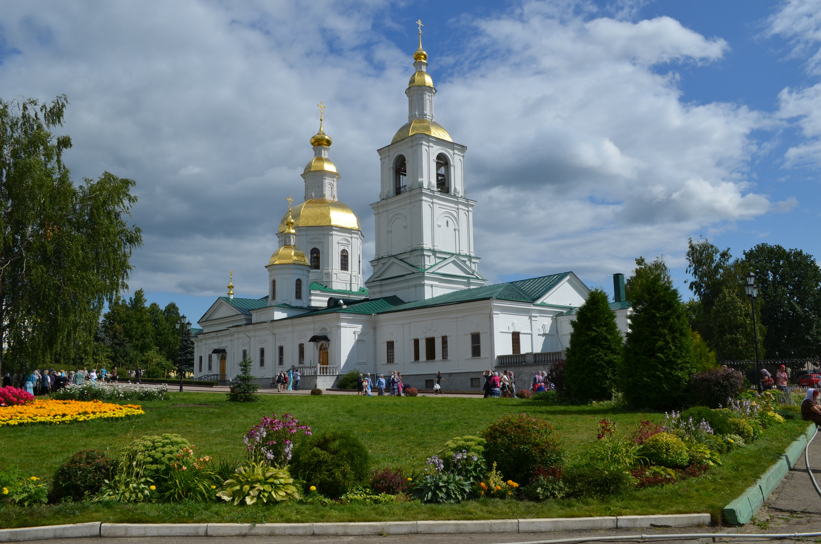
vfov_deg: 43.4
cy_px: 272
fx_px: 683
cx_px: 410
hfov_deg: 62.0
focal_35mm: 30
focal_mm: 20
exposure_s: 1/400
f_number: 10
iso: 100
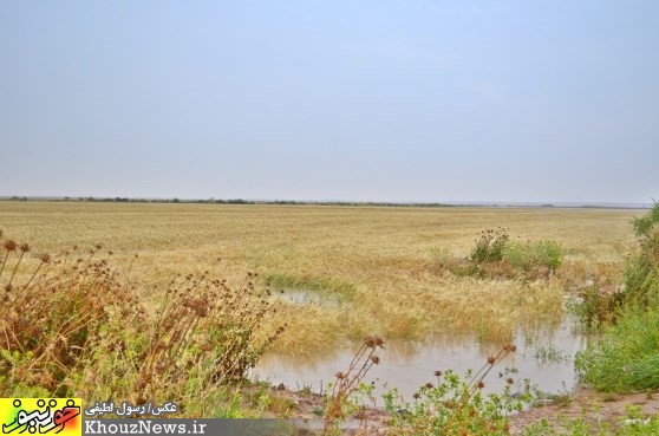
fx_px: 794
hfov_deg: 45.1
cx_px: 330
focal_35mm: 44
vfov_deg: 30.7
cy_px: 218
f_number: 4.5
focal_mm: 29
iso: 500
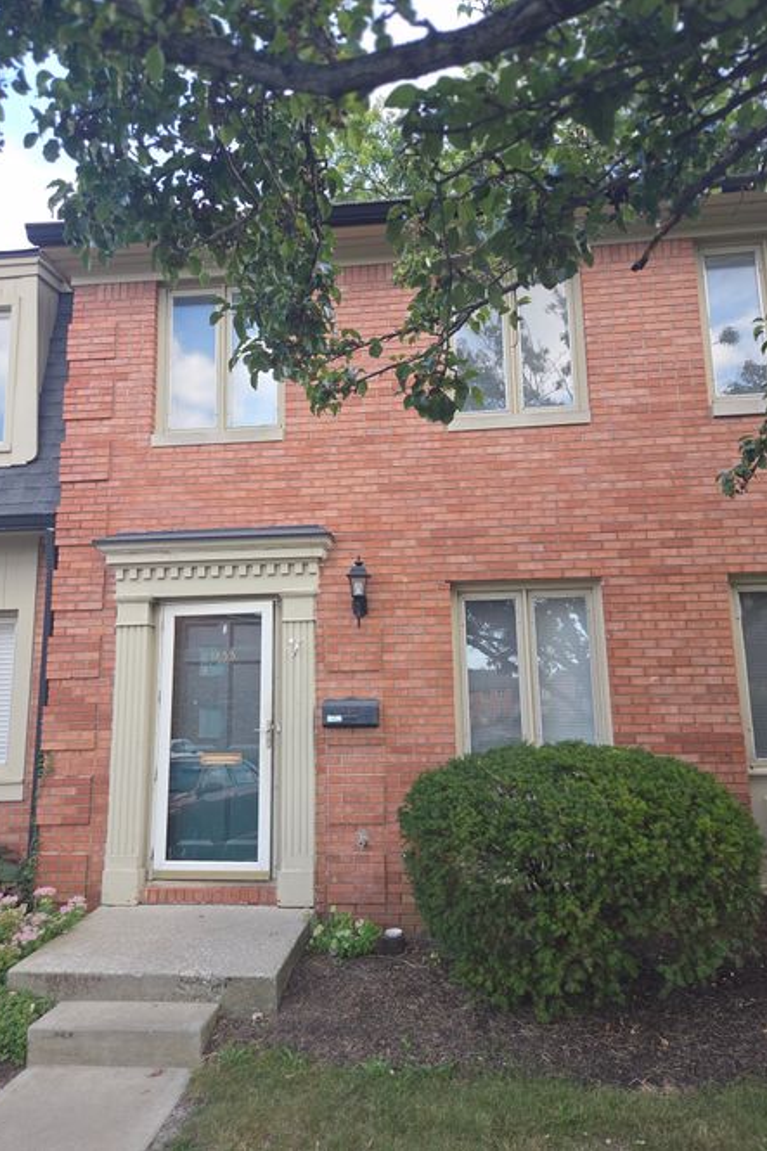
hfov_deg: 53.1
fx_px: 767
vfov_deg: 73.8
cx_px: 355
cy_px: 576
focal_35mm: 24
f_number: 1.8
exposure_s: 1/541
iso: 80
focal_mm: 5.4
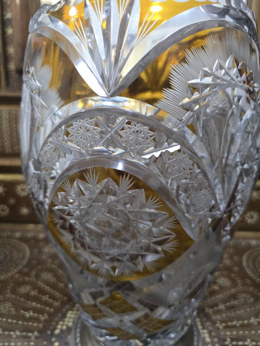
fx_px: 230
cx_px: 130
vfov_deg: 73.9
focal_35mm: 23
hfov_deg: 58.9
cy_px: 173
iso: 1000
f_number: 1.7
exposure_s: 1/100
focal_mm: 6.3
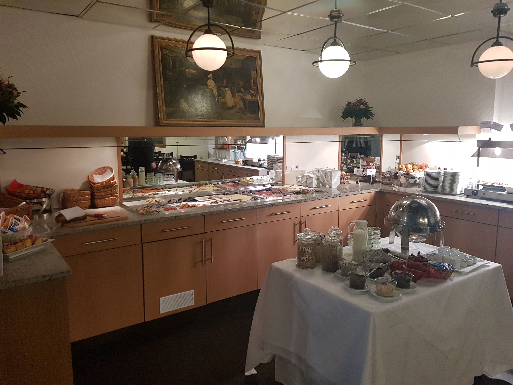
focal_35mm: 26
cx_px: 256
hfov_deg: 67.3
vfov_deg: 53.1
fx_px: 385
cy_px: 192
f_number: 1.7
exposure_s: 1/33
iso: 200
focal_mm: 4.2
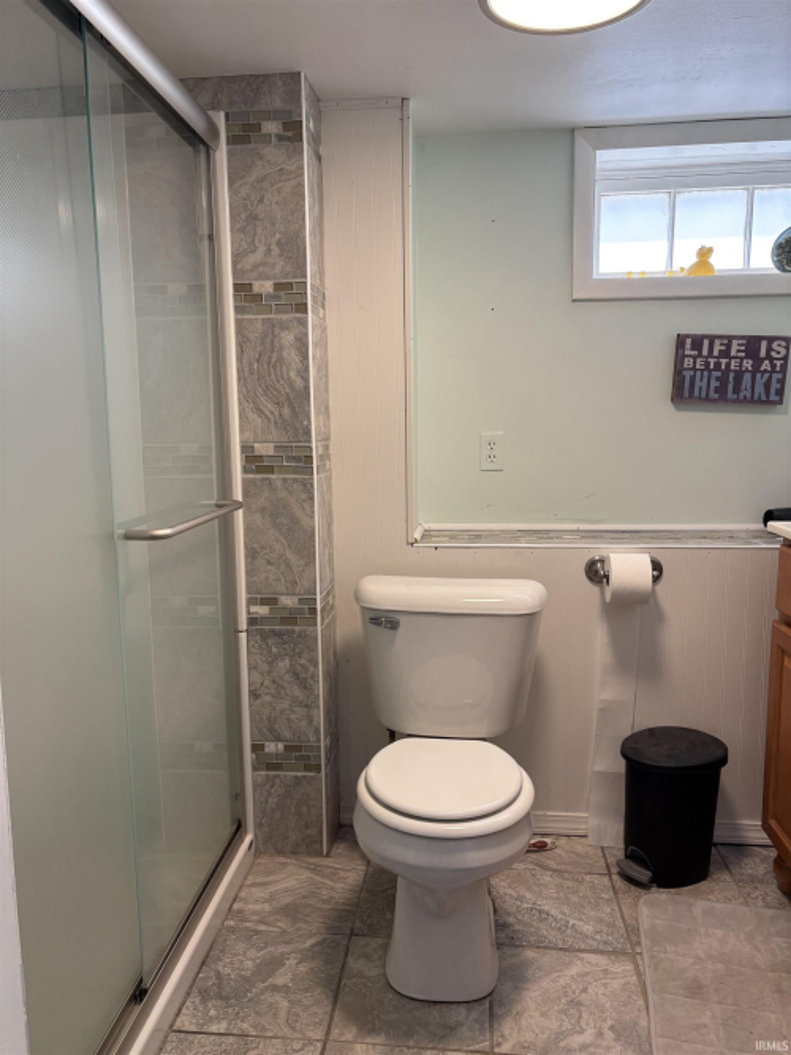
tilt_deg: -5.6
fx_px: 792
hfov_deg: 53.0
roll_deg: +0.7
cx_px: 396
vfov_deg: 67.3
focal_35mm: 26
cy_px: 528
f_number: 1.6
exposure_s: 1/120
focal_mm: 5.96
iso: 100
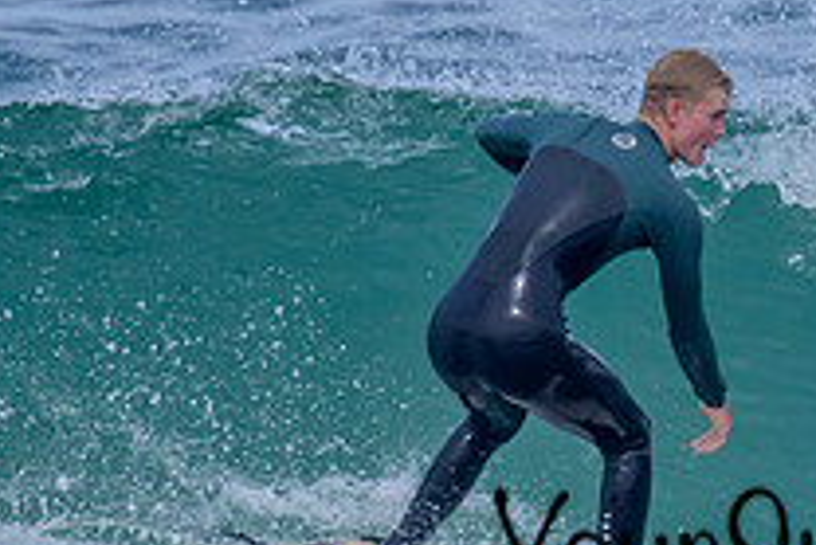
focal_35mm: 3001
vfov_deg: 0.5
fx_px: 68068
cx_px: 829
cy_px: 418
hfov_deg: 0.7
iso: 800
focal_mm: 800
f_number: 11
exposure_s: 1/2000
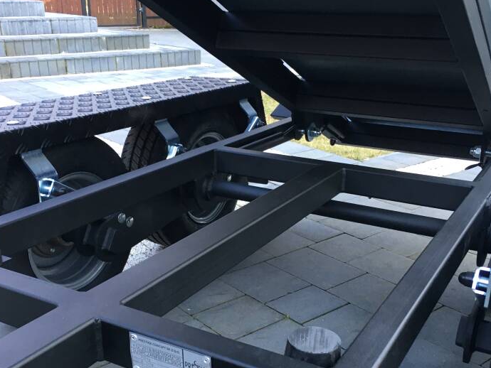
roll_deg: +0.0
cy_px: 237
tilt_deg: -23.2
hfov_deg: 44.8
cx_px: 248
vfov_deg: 34.1
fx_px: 596
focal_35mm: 42
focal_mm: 4.15
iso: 40
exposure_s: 1/33
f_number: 2.2
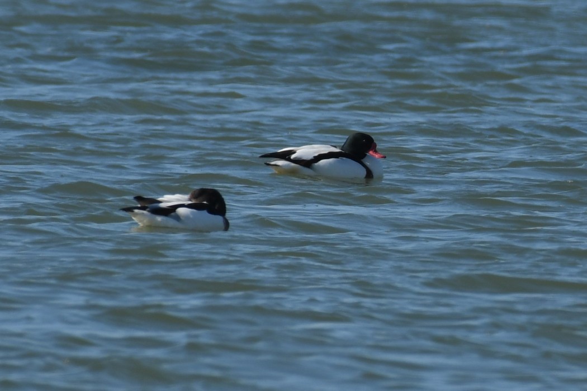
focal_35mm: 750
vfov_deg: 1.8
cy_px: 196
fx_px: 12228
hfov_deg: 2.7
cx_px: 294
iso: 200
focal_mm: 500
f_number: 7.1
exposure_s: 1/1000
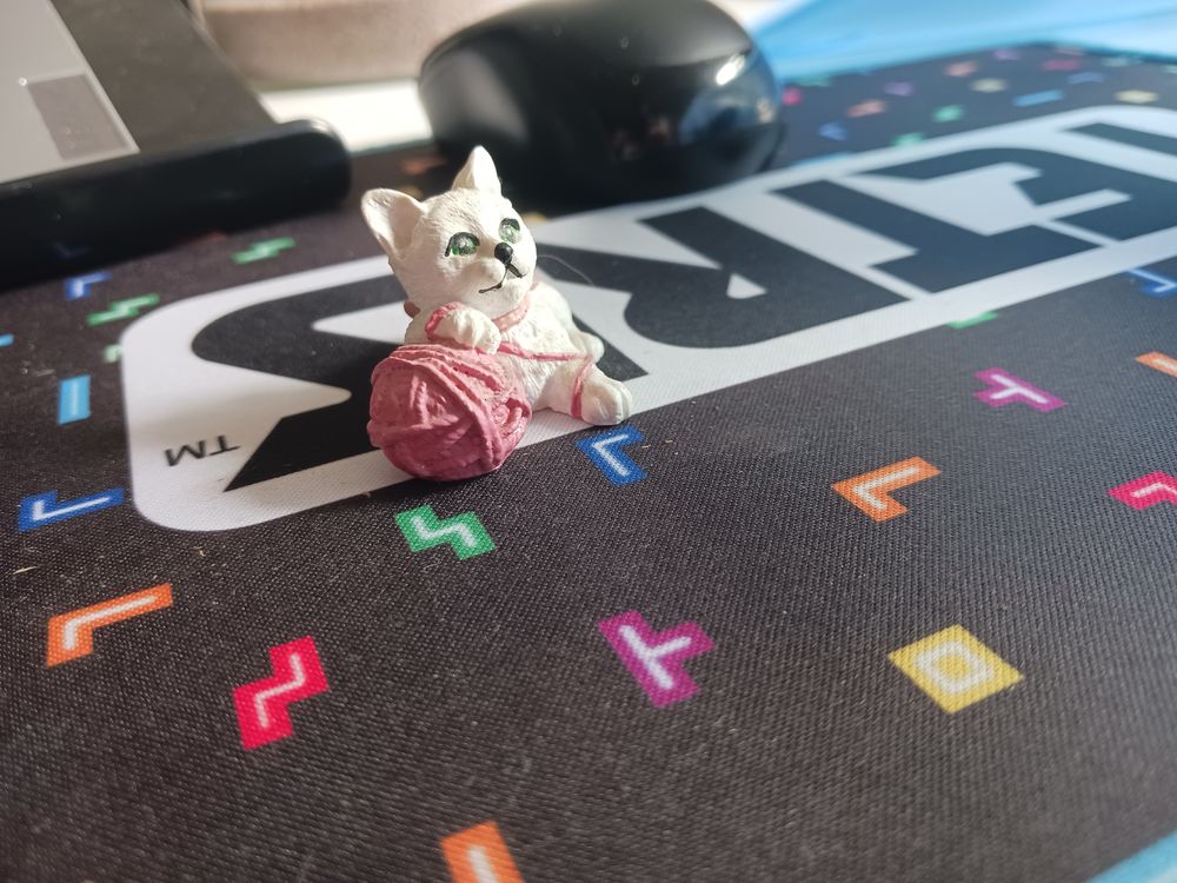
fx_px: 918
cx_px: 588
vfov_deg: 51.4
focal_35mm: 27
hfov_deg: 65.3
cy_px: 442
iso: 250
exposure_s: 1/33.3
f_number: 1.8
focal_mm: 4
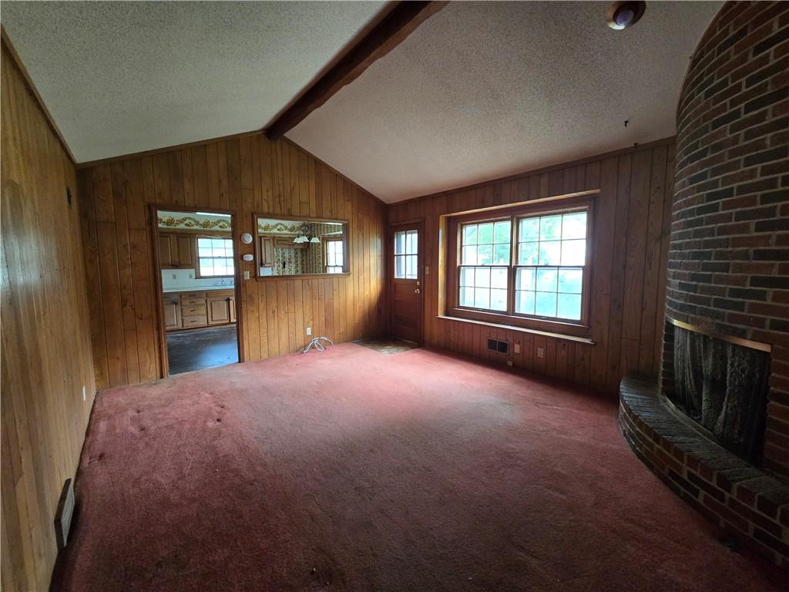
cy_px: 296
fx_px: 296
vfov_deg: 89.9
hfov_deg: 106.2
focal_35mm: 13
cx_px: 394
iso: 500
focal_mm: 2.2
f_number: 2.2
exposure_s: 1/60
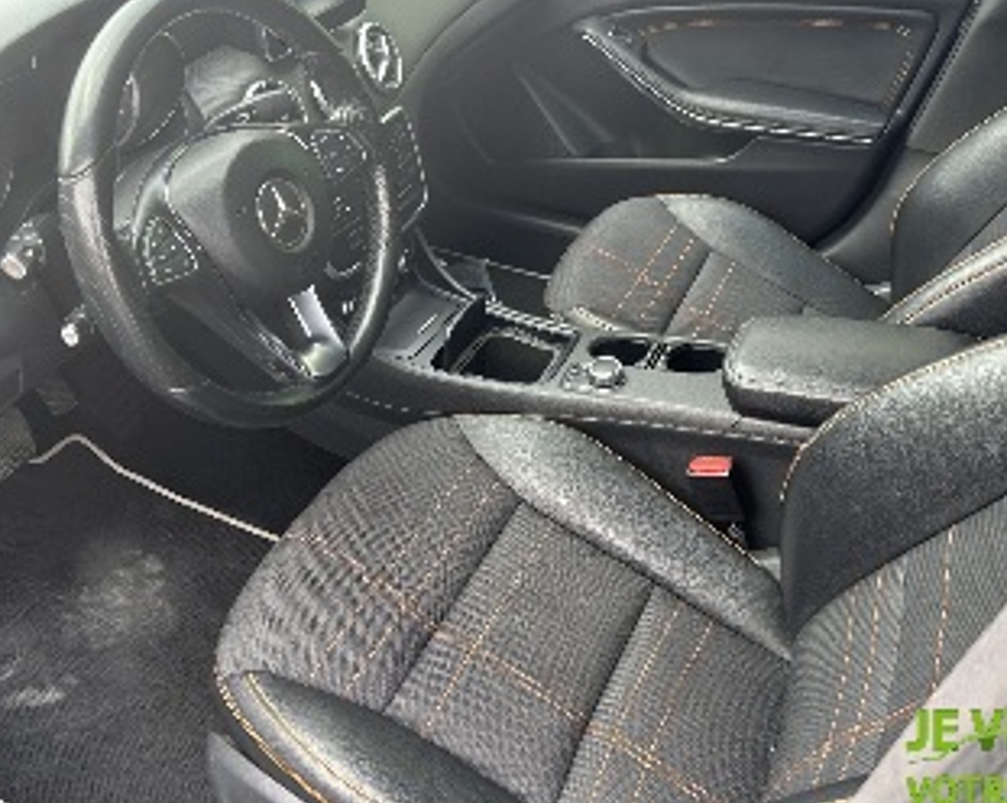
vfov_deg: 43.1
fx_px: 1012
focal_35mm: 34
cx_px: 482
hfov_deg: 52.9
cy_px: 327
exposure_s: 1/171
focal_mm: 5.7
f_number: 1.5
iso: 50
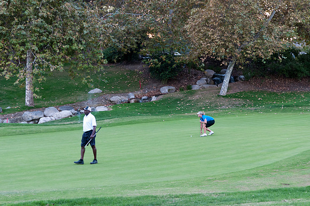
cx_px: 155
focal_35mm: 82
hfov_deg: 24.6
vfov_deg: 16.5
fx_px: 709
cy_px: 103
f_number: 5
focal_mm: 55
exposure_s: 1/100
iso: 640
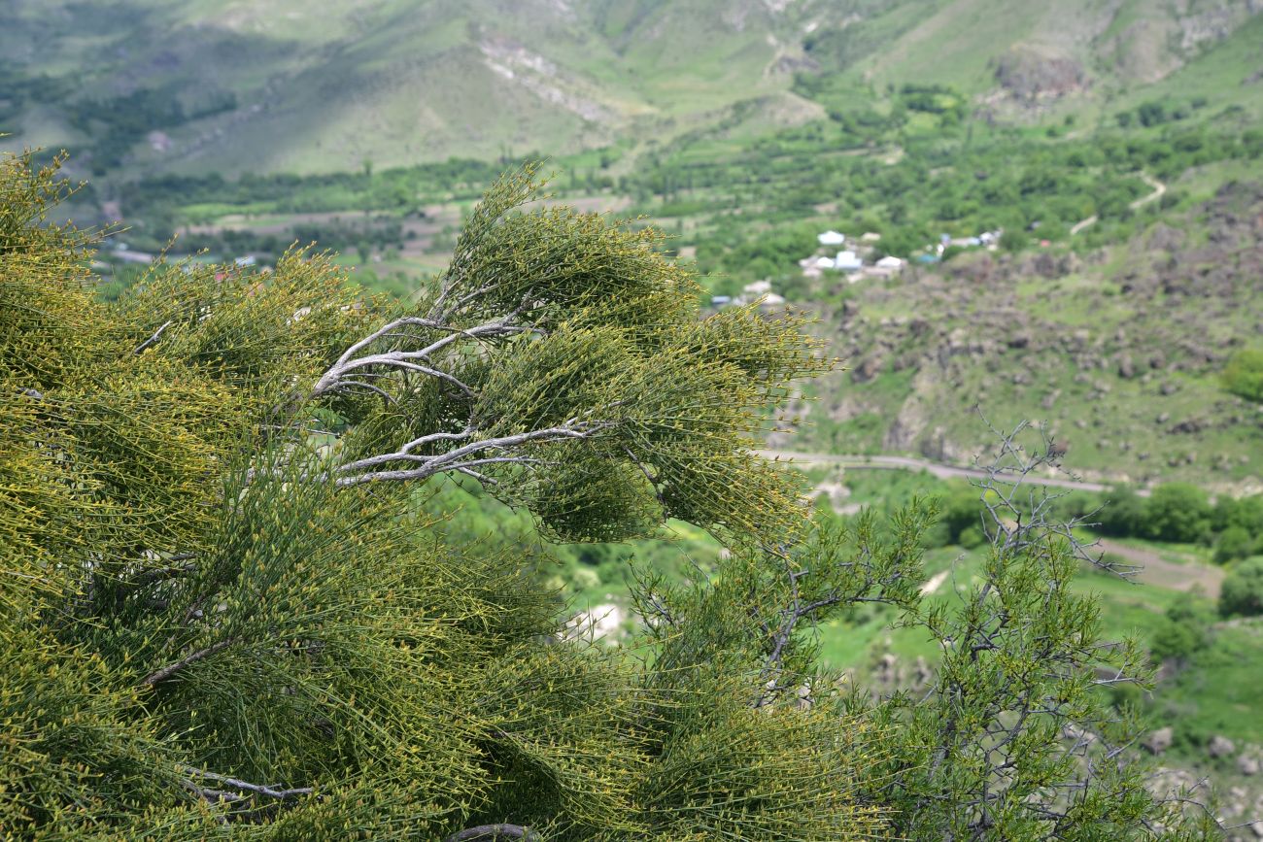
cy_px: 421
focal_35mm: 31
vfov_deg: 42.3
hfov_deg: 60.3
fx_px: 1088
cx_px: 632
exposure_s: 1/125
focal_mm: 31
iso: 100
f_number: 8
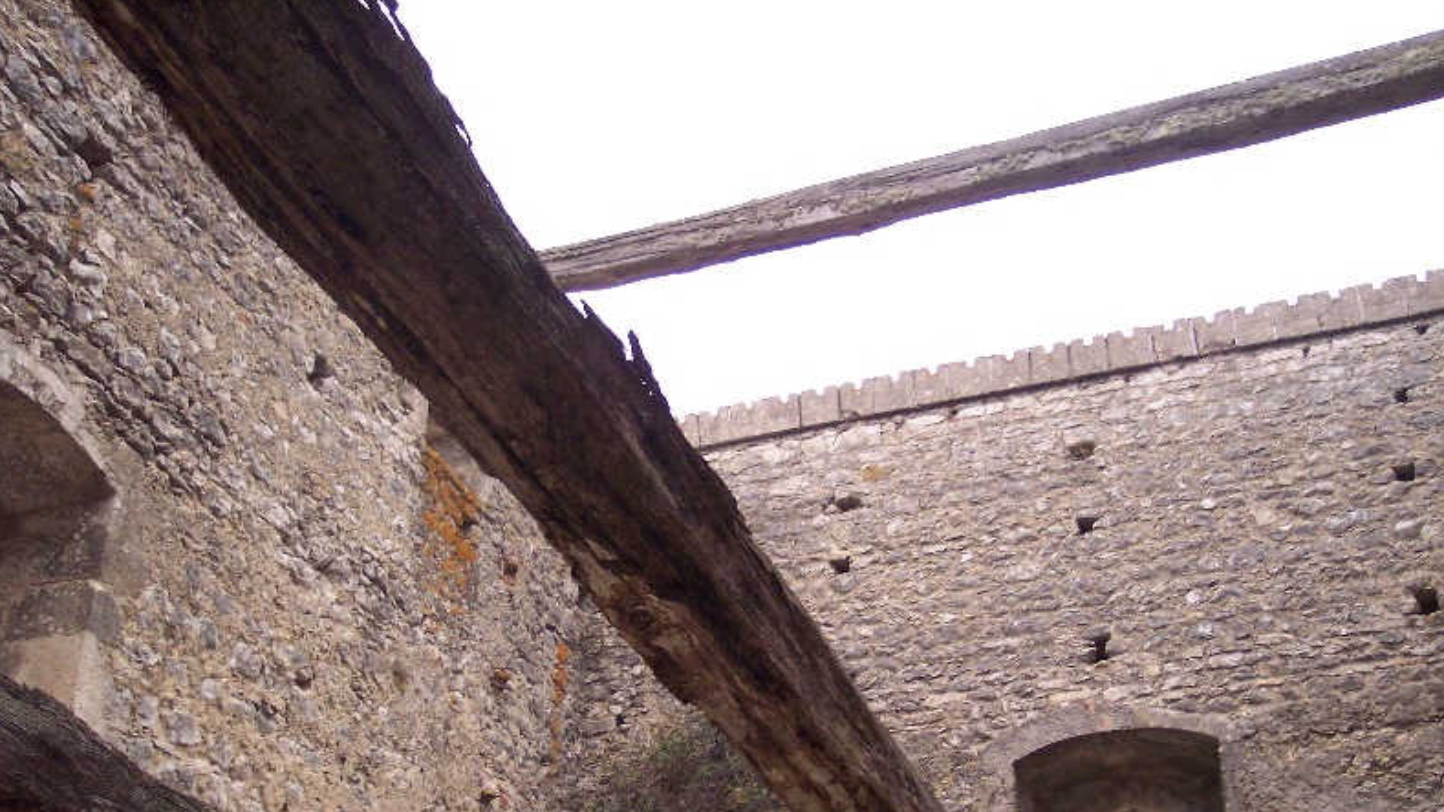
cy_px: 545
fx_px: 1608
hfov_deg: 48.4
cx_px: 714
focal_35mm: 42
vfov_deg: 28.2
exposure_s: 1/20
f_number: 2.8
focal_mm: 8
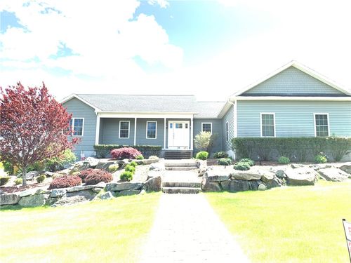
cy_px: 132
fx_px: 264
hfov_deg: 67.3
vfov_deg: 53.1
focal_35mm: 26
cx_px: 176
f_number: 1.8
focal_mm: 4.25
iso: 25
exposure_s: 1/367
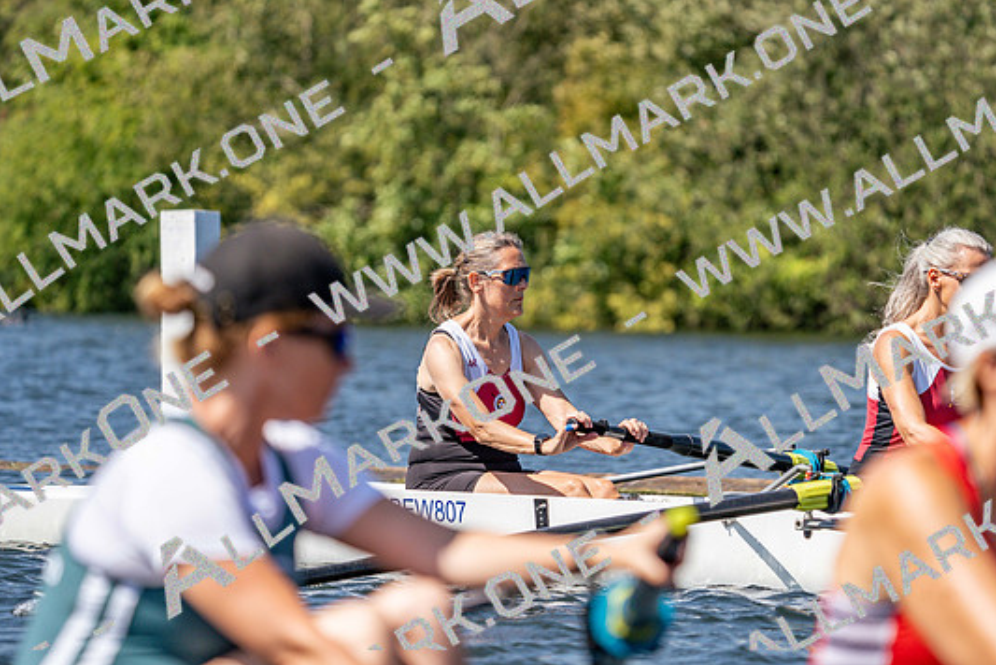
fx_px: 8885
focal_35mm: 321
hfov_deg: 6.4
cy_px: 330
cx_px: 540
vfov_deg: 4.3
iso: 250
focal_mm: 295
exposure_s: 1/2000
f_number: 5.6
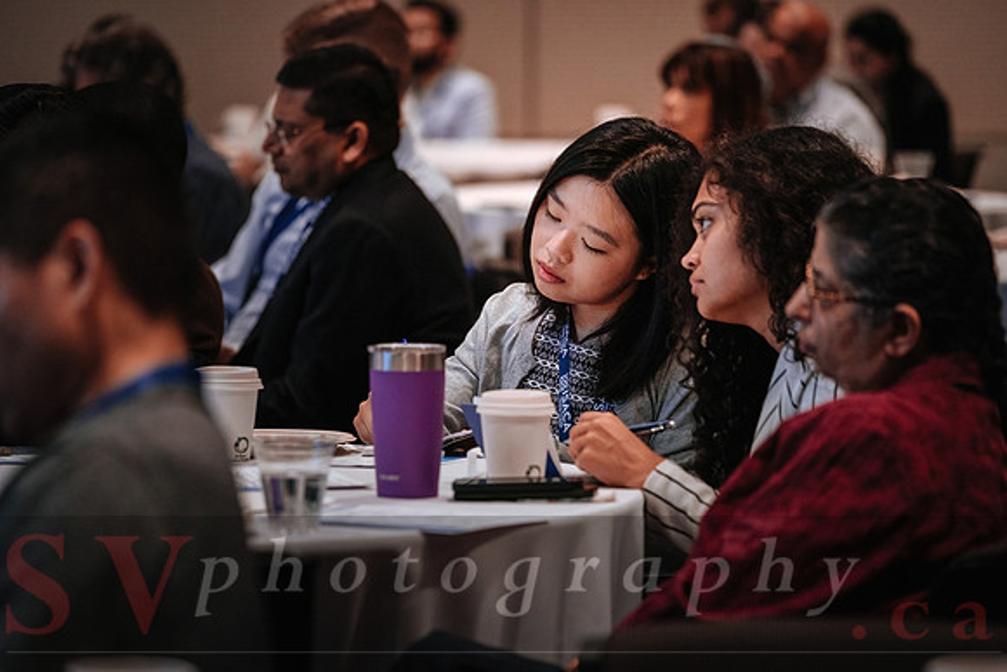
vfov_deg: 6.3
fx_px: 6102
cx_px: 504
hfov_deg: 9.4
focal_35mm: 218
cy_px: 336
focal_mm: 140
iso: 800
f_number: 2.8
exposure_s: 1/80
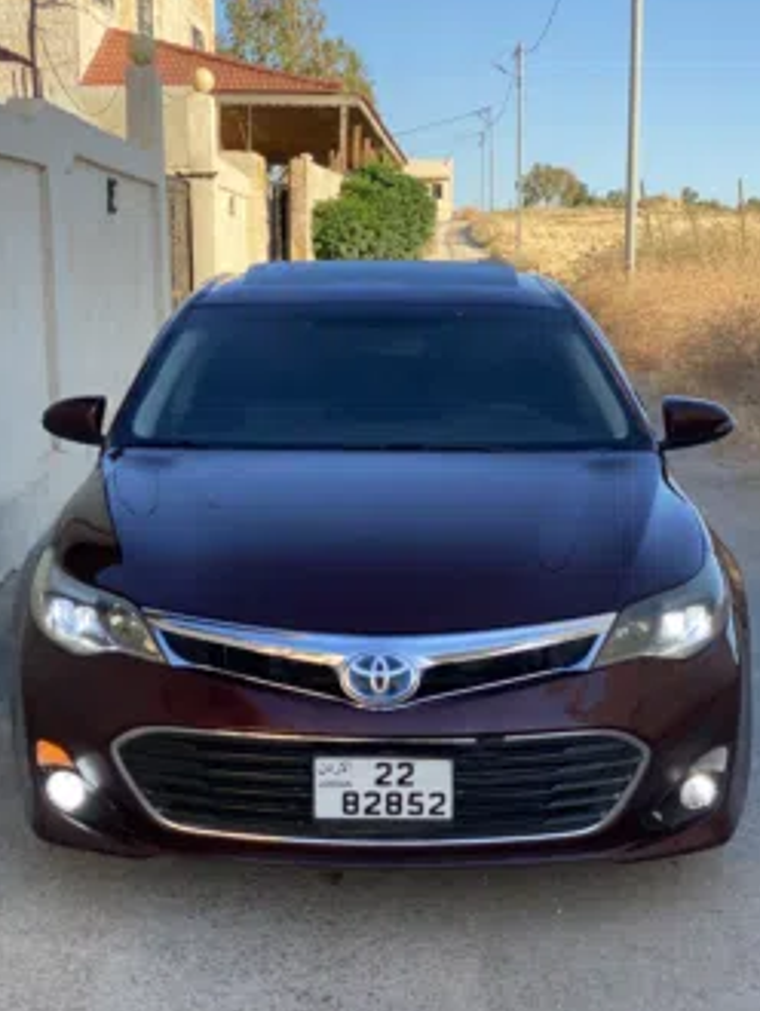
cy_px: 567
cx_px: 386
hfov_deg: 23.3
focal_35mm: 63
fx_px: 1842
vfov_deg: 30.7
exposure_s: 1/345
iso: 20
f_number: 2
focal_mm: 6
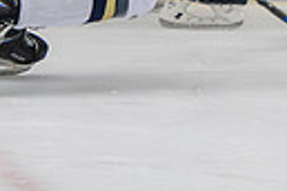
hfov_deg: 1.7
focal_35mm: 1203
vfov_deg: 1.1
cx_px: 223
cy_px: -246
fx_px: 9590
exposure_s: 1/640
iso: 2000
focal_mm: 130
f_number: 3.2
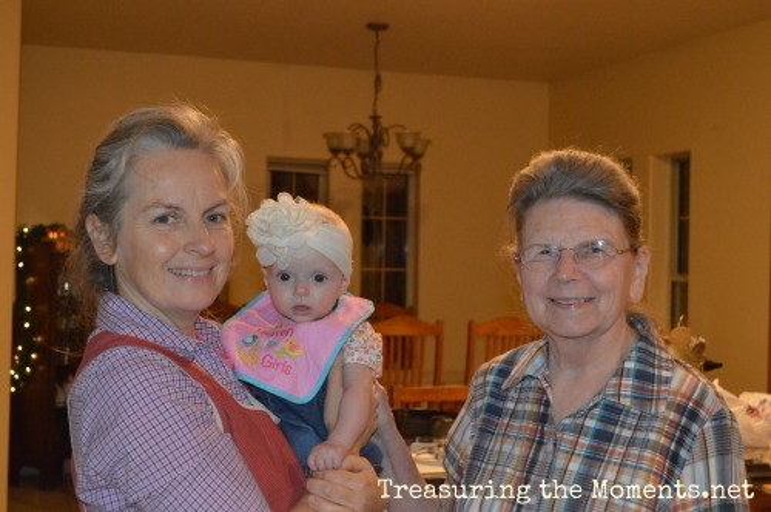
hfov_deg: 37.9
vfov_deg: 25.7
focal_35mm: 52
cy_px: 256
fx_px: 1123
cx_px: 386
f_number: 5
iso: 3200
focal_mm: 35
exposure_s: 1/60
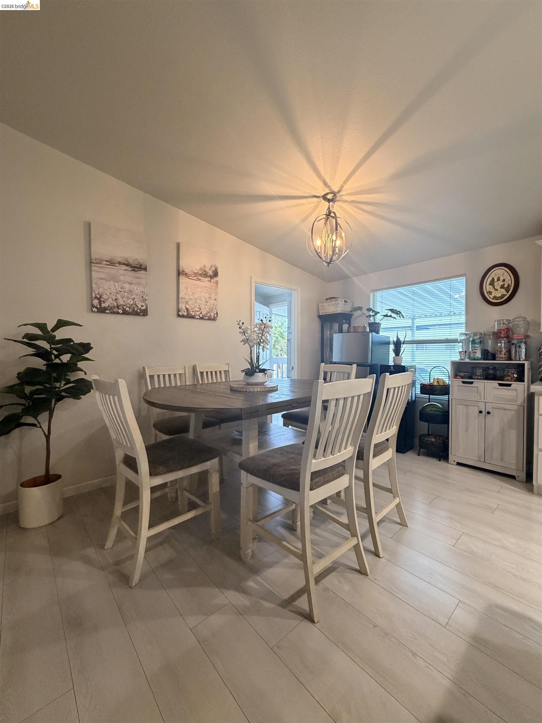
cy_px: 362
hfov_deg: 85.7
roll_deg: +0.1
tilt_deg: -1.5
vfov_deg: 102.1
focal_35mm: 14
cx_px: 271
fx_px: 292
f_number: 2.2
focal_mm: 2.22
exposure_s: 1/60
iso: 400
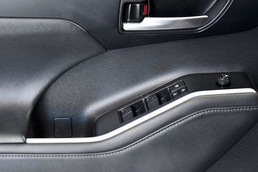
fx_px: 788
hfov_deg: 18.6
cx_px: 101
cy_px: 98
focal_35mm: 110
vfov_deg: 12.4
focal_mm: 45
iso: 2500
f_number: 5.6
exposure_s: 1/125
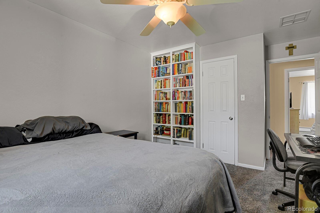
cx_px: 160
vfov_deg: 70.4
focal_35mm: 17
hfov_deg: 93.3
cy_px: 106
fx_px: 151
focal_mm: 17
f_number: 8
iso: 250
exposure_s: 6
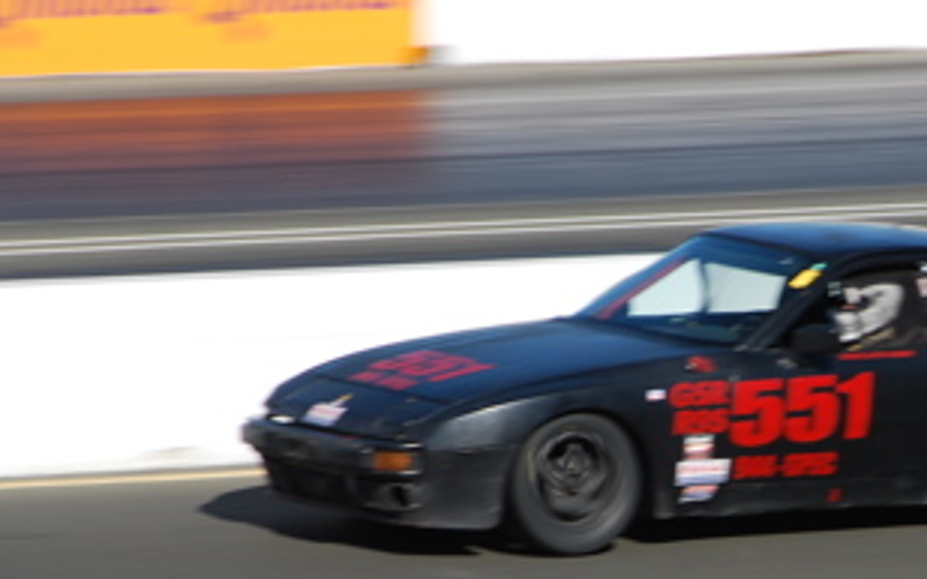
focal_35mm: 633
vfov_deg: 2.1
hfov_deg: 3.3
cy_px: 471
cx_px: 836
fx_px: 15989
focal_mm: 200
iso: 140
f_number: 10
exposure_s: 1/250
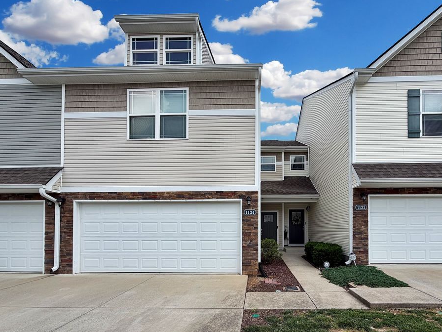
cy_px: 181
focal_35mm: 16
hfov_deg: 93.9
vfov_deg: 77.9
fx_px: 204
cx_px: 252
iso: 25
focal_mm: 2.22
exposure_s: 1/750
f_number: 2.2
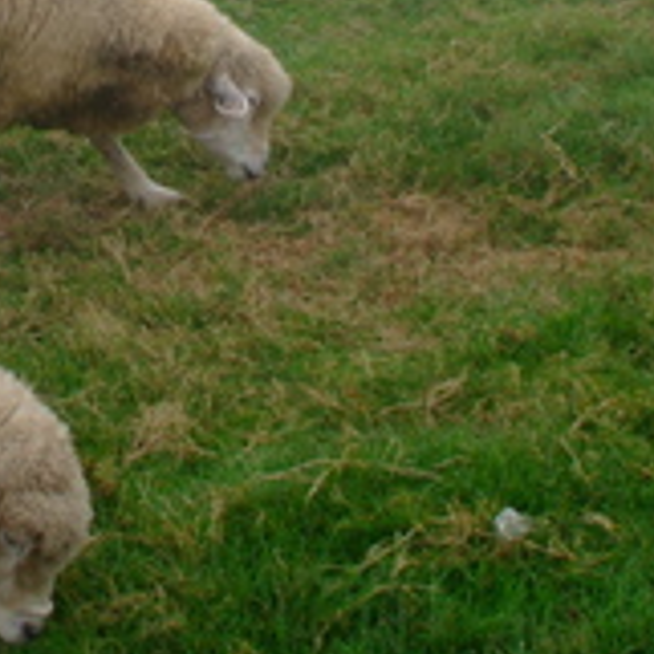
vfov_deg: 15.4
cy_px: 12
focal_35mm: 111
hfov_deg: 15.4
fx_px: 2373
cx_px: -2
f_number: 5.6
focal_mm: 20
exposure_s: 1/125
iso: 200
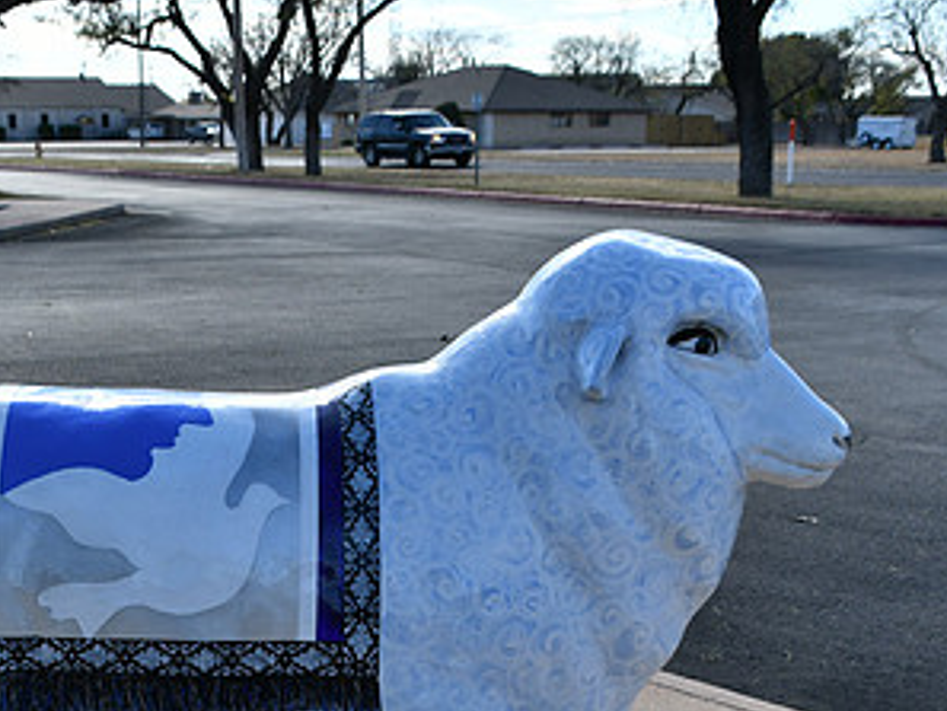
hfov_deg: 31.0
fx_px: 1697
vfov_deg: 23.2
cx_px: 335
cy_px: 591
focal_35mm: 62
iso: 110
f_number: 8
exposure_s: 1/250
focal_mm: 22
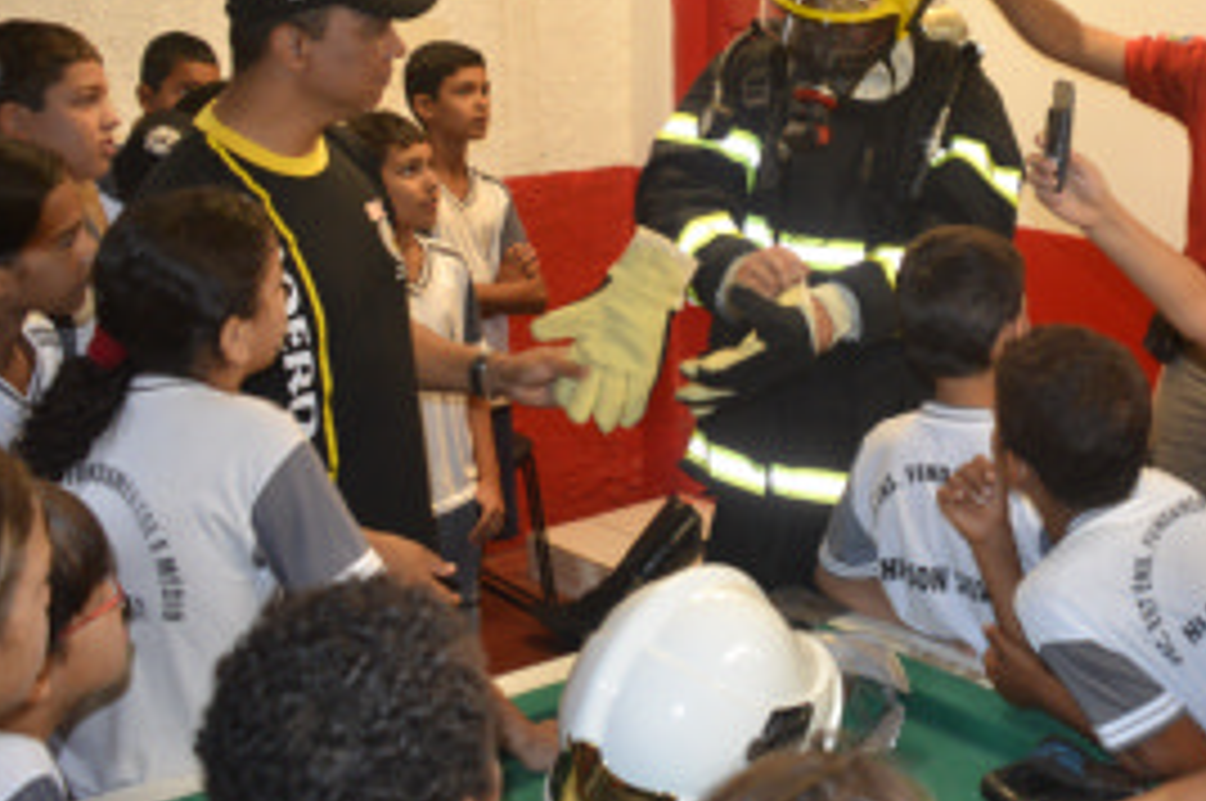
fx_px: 1874
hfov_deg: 34.5
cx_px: 981
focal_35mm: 56
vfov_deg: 23.9
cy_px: 214
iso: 720
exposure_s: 1/60
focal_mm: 20
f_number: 3.5
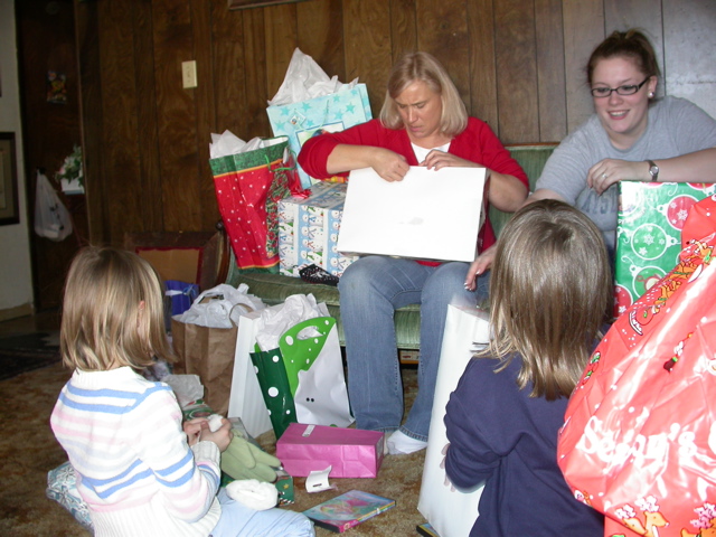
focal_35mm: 38
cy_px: 268
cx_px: 358
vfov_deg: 37.7
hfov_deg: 49.0
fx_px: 786
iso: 100
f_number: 2.6
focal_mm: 7.85
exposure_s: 1/30
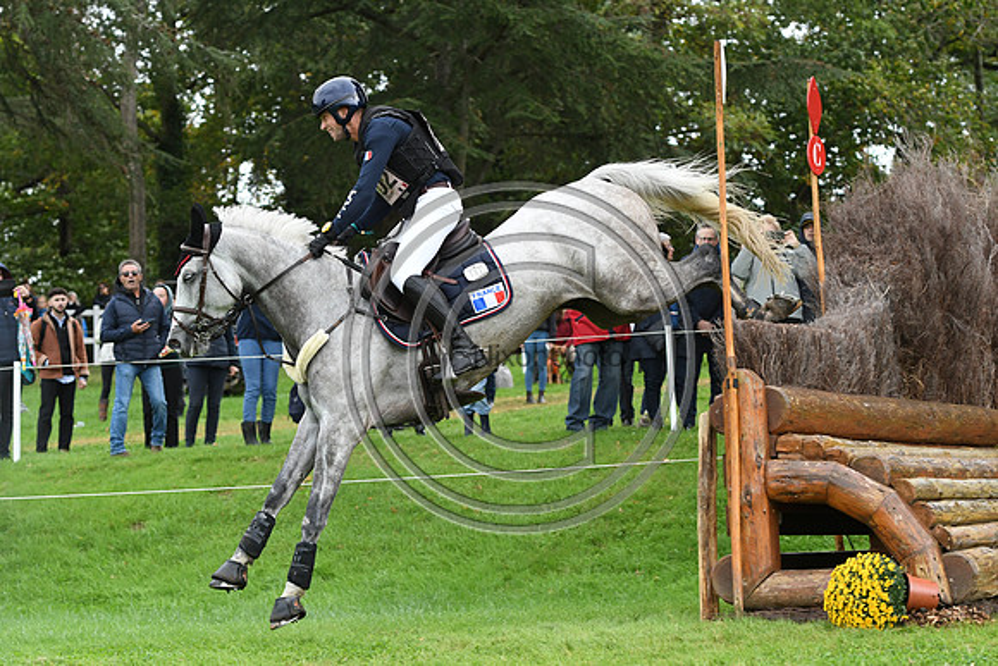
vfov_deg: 10.6
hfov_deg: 15.9
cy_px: 333
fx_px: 3577
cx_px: 499
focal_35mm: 129
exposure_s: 1/1250
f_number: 4.5
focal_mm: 86
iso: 900
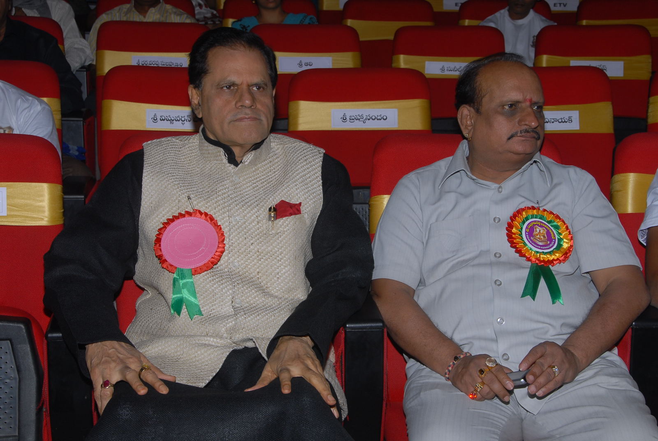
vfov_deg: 22.7
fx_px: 1099
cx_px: 329
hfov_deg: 33.3
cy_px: 220
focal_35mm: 60
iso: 200
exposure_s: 1/125
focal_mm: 40
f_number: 9
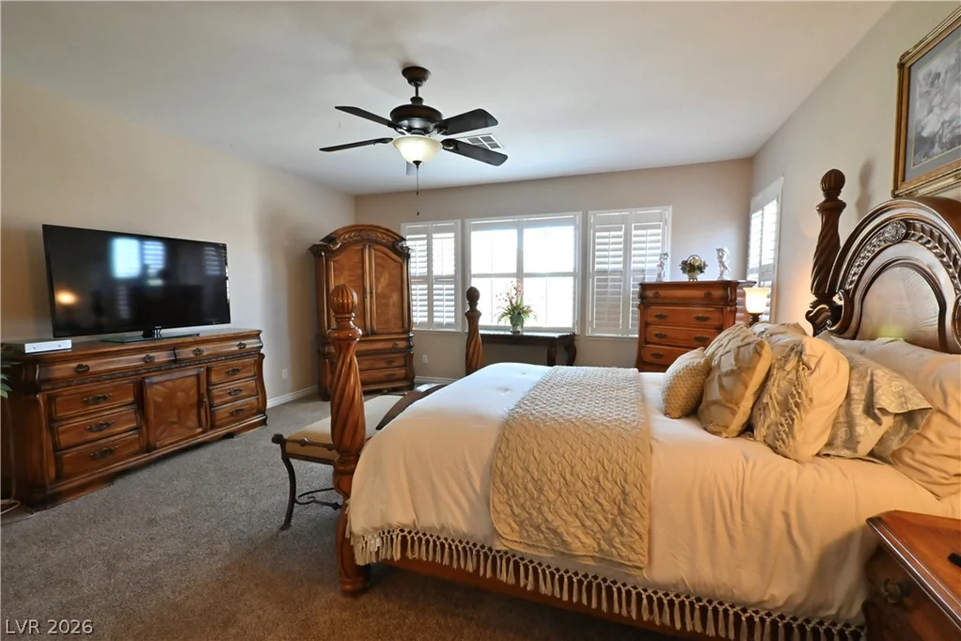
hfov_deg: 104.2
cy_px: 320
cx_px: 480
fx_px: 374
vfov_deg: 81.2
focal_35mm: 14
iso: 10000
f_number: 20
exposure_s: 1/30
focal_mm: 14
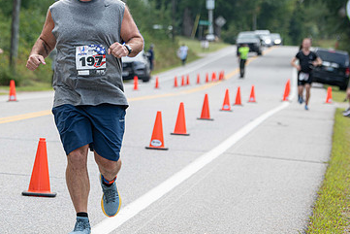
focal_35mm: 217
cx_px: 89
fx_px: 2110
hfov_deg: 9.5
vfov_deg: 6.3
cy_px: 96
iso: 200
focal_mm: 135
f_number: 5
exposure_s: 1/250
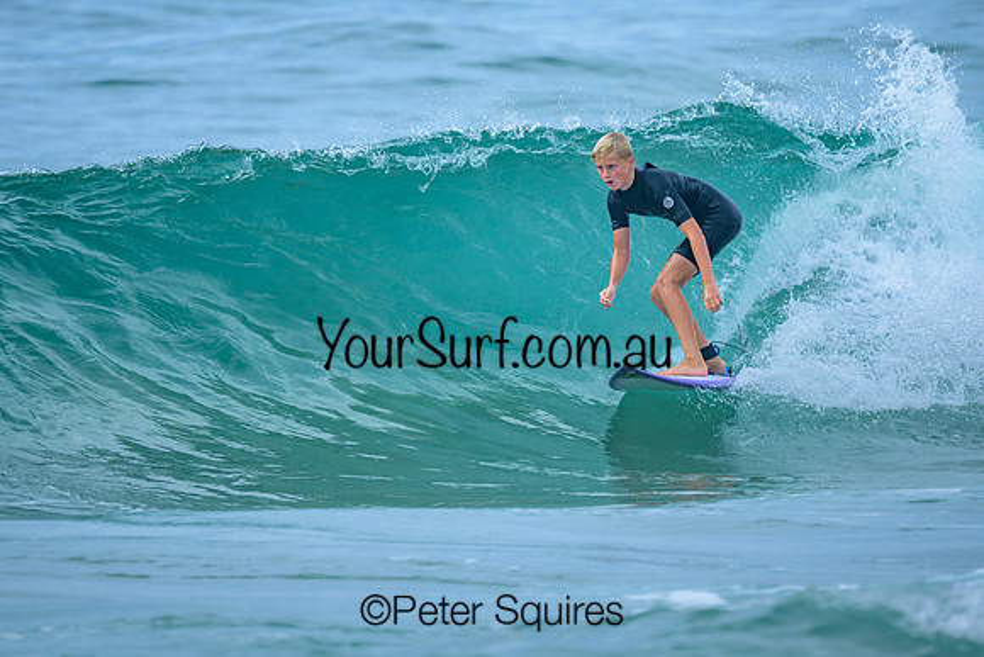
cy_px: 231
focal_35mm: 1073
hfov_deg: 1.9
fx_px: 29335
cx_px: 495
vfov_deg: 1.3
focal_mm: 800
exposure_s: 1/3200
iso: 450
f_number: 6.3
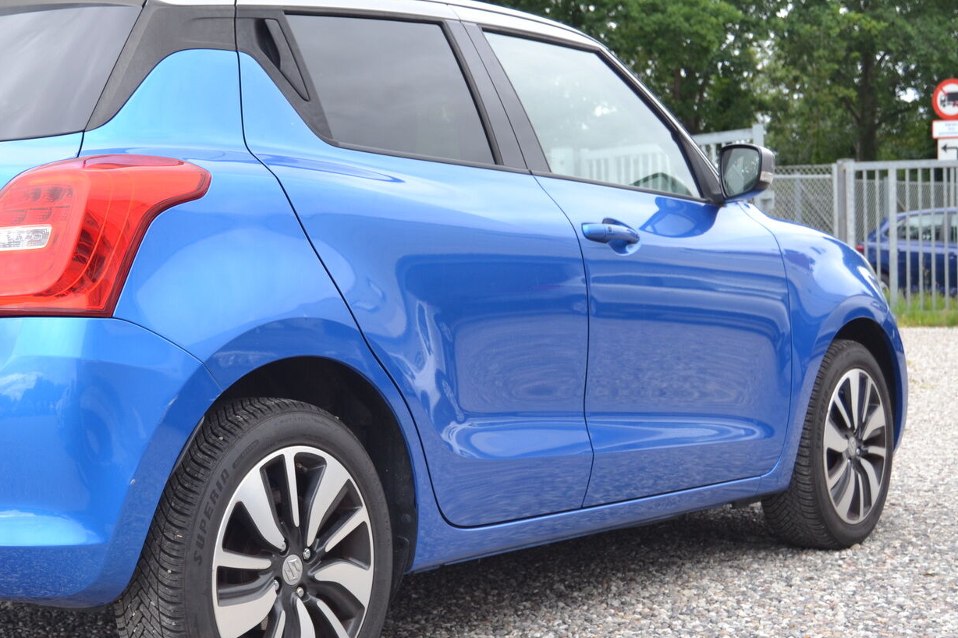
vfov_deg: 22.2
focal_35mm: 61
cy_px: 341
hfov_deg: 32.3
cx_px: 241
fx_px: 1623
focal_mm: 26
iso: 125
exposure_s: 1/125
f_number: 5.6
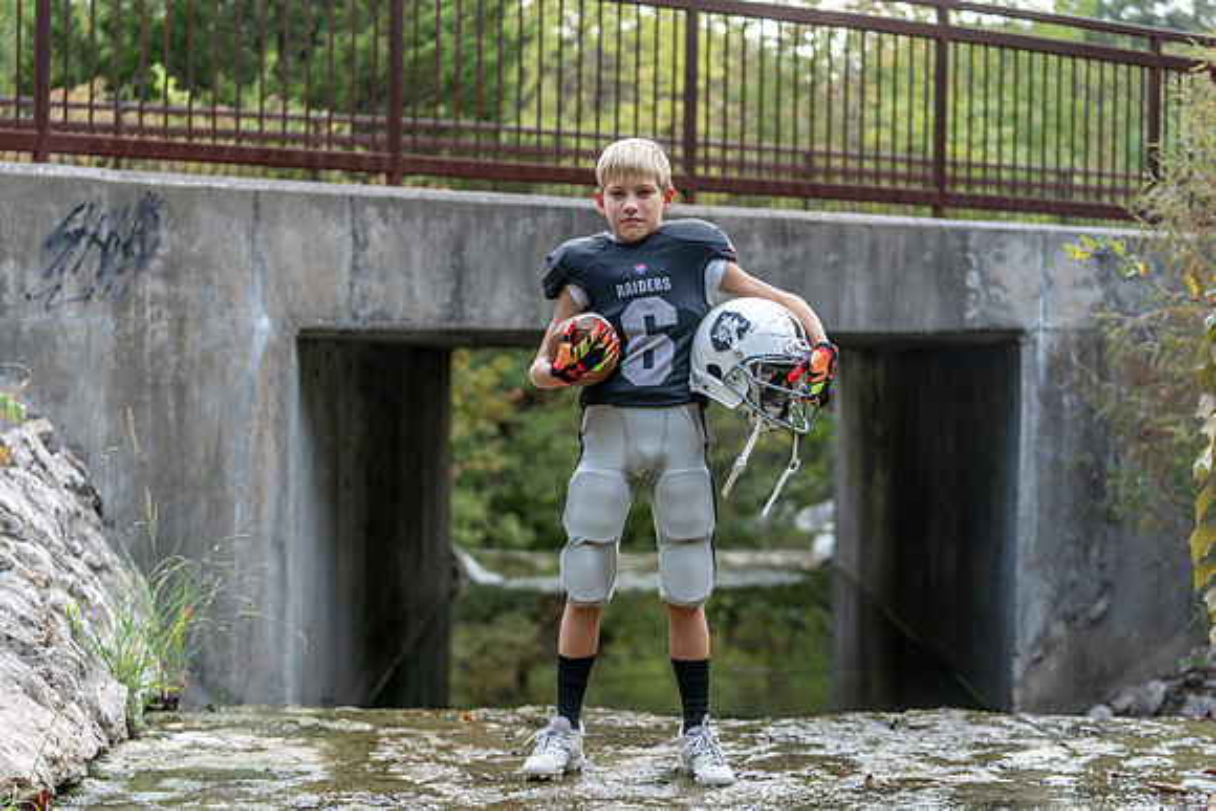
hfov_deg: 28.8
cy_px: 406
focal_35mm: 70
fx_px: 2365
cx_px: 608
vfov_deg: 19.5
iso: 200
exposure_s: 1/320
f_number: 2.8
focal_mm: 70
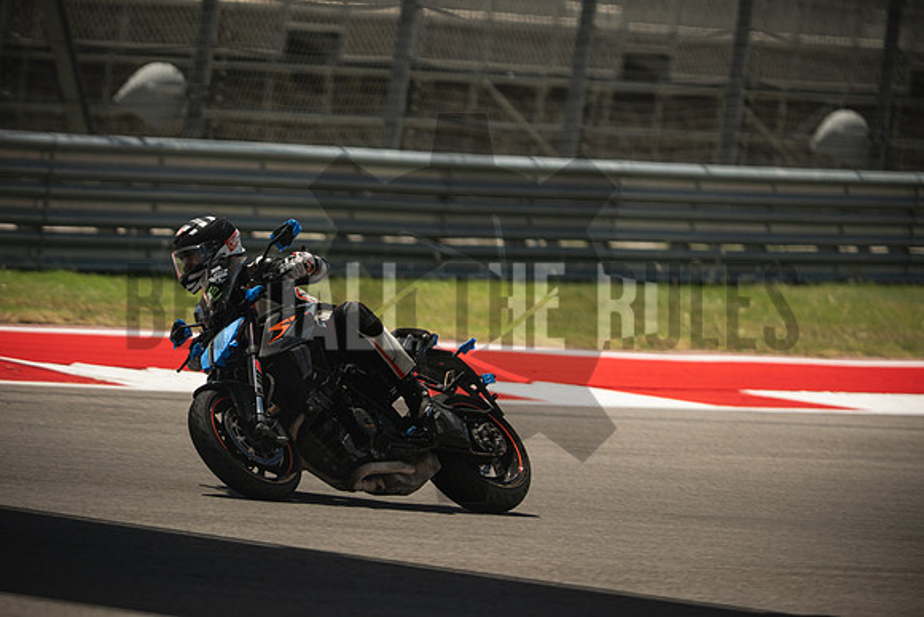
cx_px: 462
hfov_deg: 4.9
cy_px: 308
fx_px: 10782
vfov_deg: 3.3
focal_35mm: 420
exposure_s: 1/1600
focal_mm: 280
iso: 160
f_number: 2.8
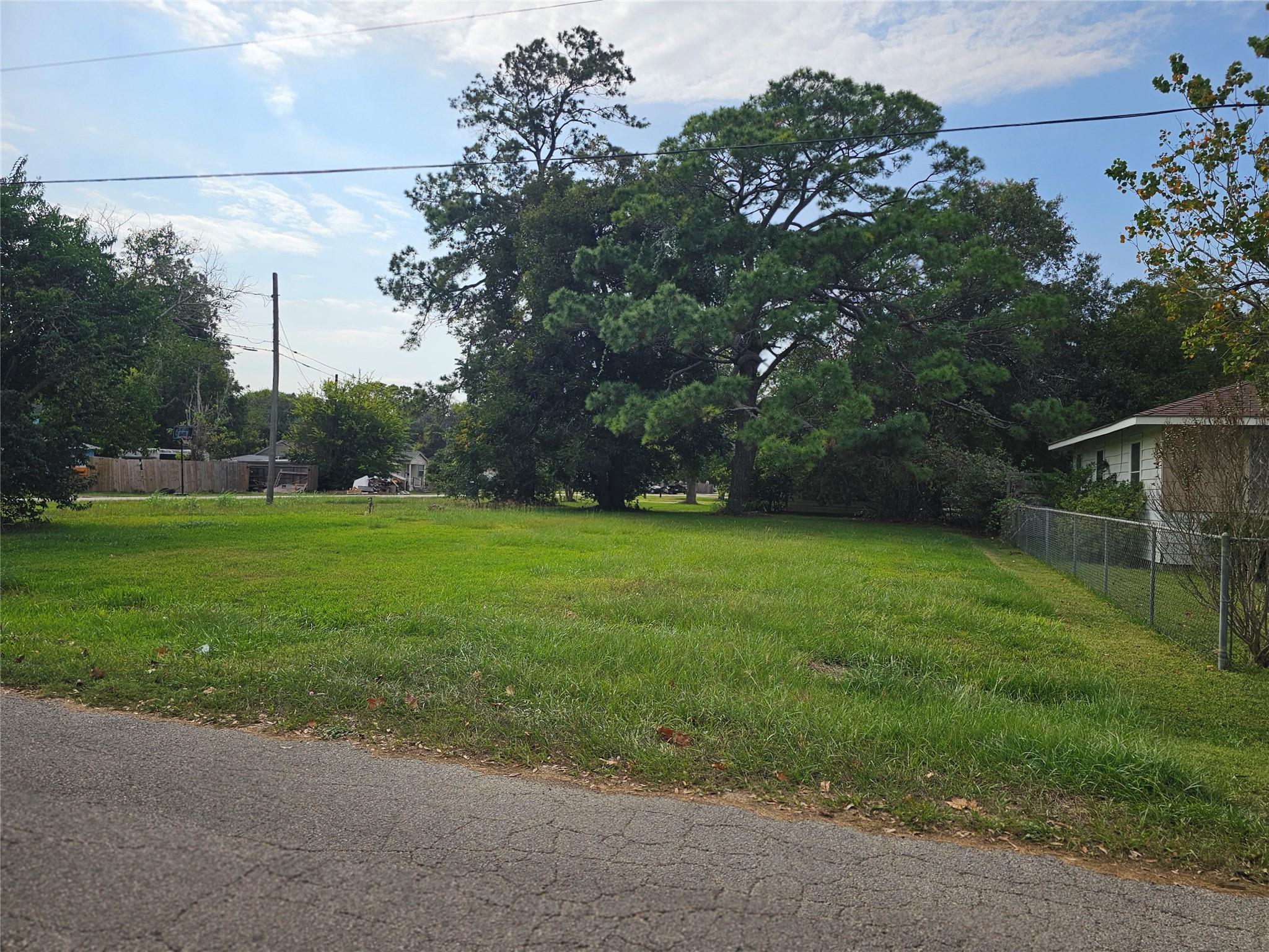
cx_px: 634
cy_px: 476
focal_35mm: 23
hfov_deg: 73.9
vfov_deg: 58.9
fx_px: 843
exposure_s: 1/1517
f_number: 1.7
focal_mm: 6.3
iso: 16
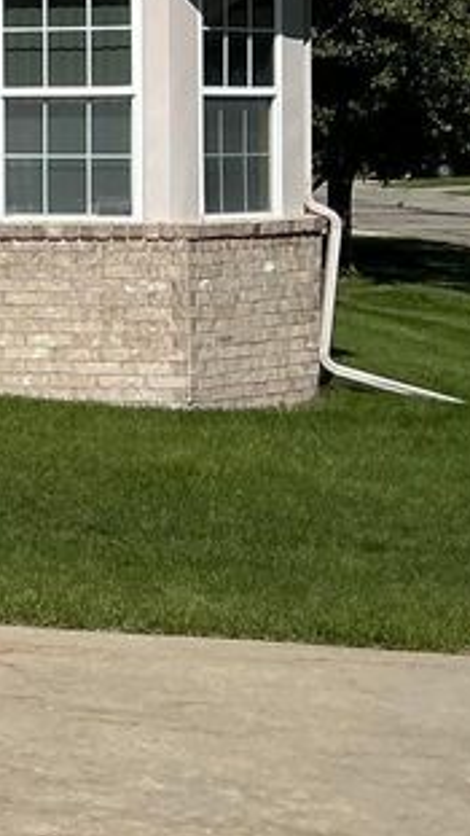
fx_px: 2304
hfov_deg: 9.8
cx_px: -782
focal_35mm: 104
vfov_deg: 20.2
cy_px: 110
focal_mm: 3
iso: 25
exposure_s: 1/3125
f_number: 1.8
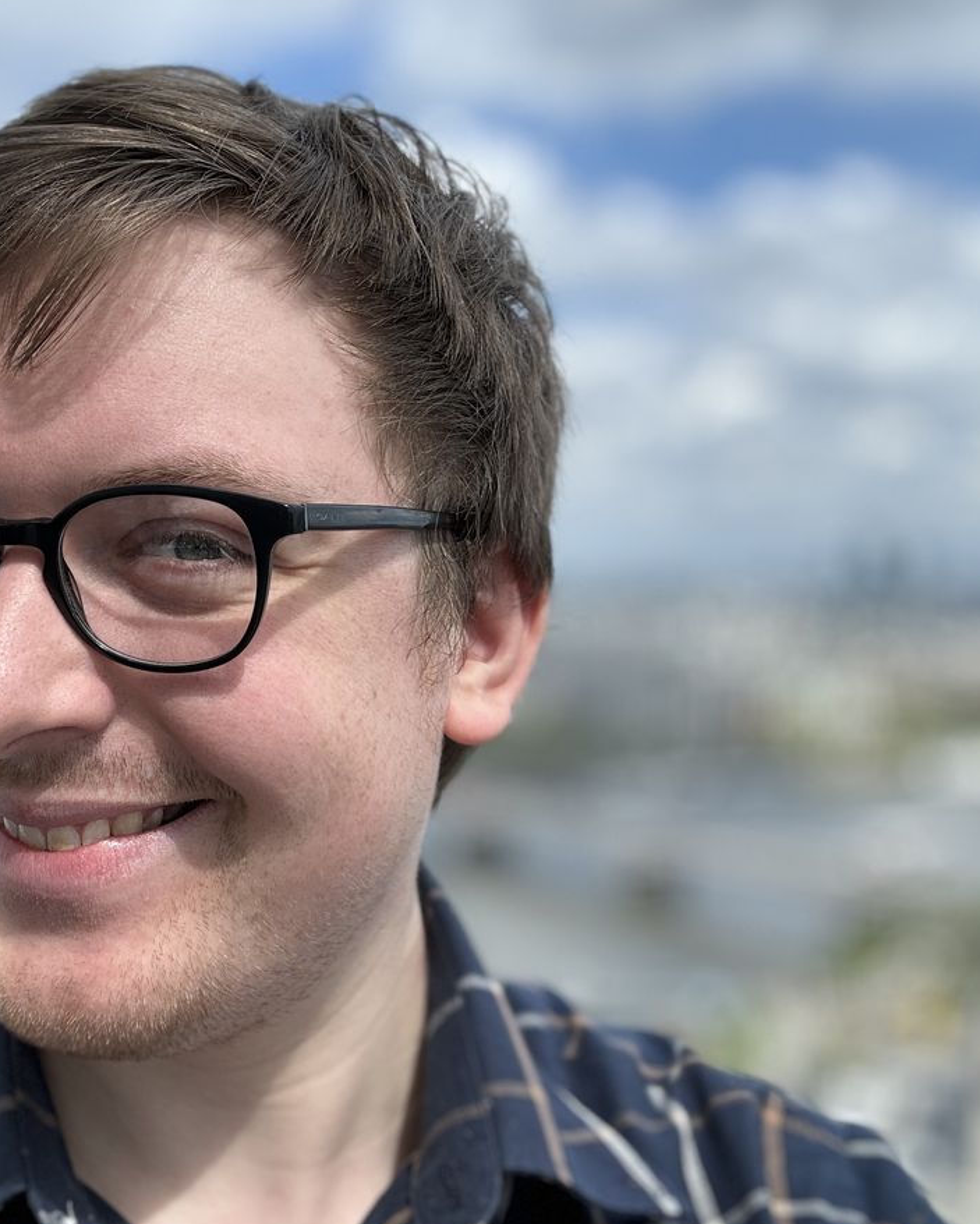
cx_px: 163
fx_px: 1449
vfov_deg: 45.8
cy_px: 623
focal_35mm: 40
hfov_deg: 35.8
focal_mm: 2.69
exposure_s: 1/607
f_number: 1.9
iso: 25
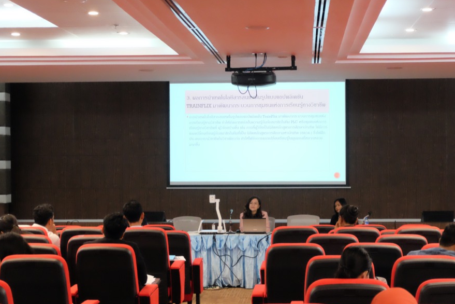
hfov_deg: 26.6
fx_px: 960
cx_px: 243
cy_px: 170
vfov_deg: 17.9
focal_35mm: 76
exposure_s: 1/125
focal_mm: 43.4
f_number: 5.6
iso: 6400
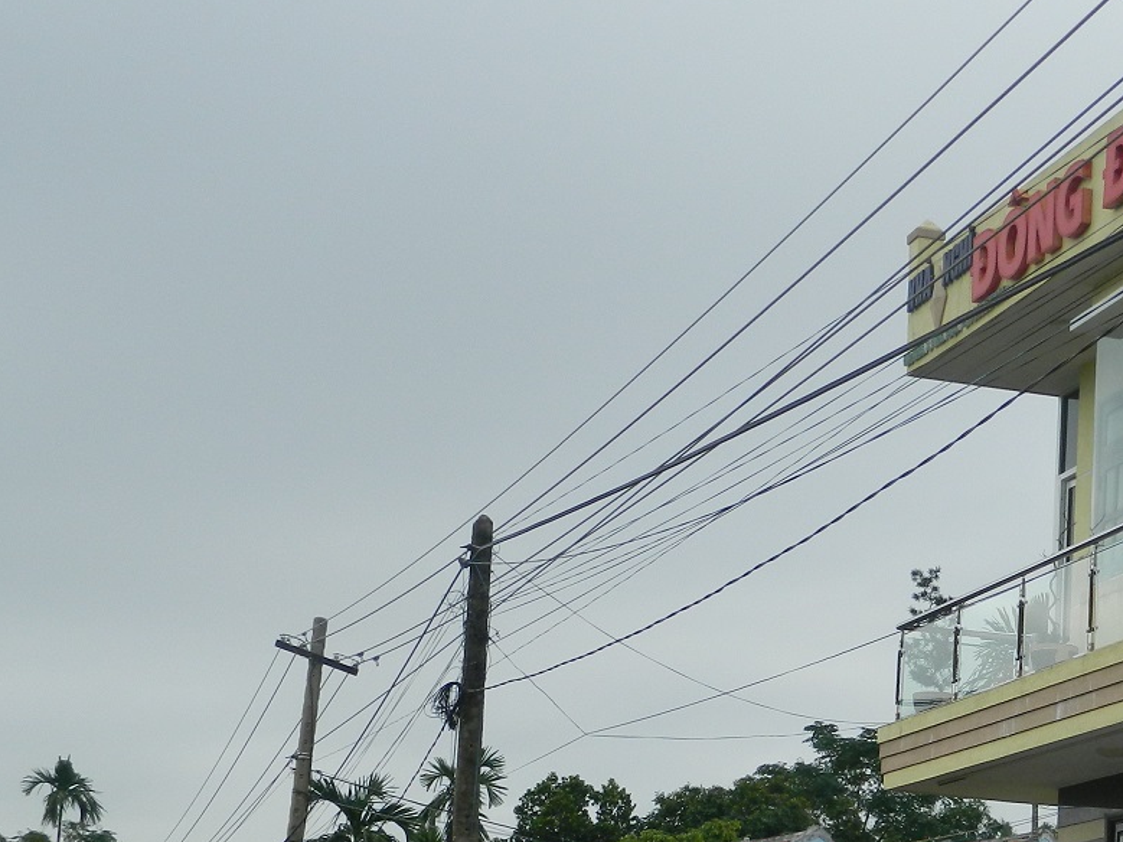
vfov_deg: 16.1
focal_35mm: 91
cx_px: 1009
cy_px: 685
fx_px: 2952
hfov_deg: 21.1
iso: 80
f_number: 3.5
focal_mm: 7.3
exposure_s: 1/800
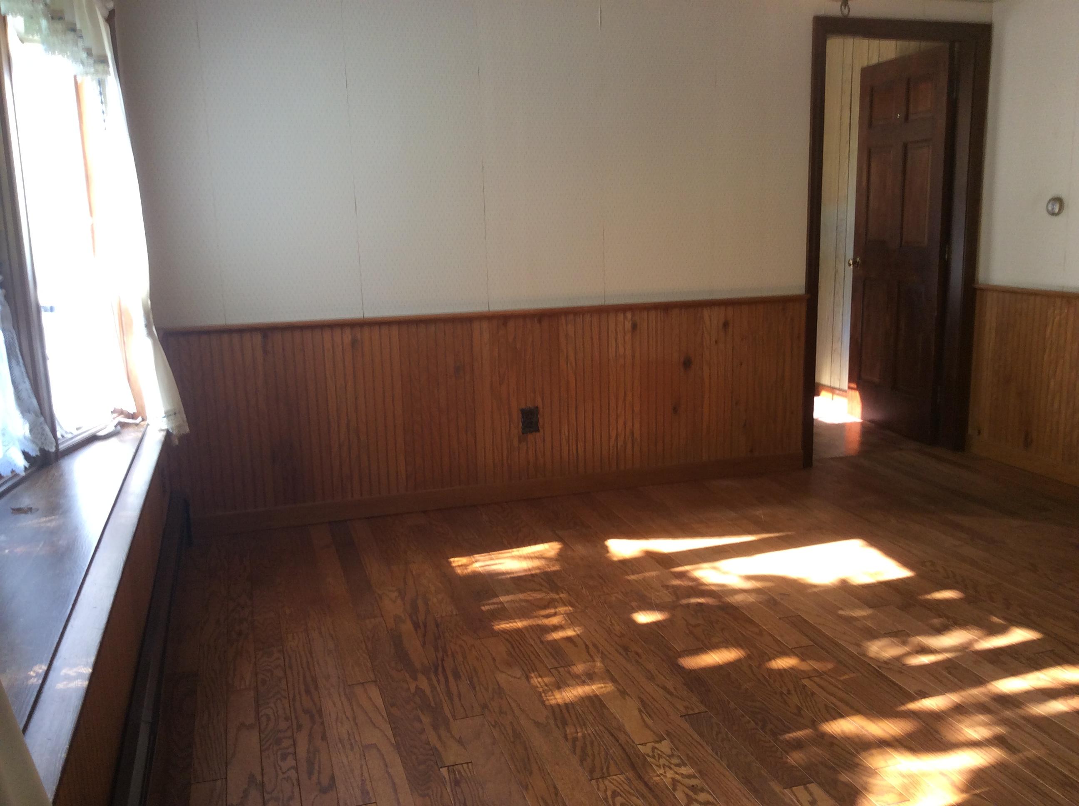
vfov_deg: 44.1
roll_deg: +1.5
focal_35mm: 32
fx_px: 996
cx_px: 540
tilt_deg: -9.8
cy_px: 403
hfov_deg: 56.9
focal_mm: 3.3
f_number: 2.4
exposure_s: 1/60
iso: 40
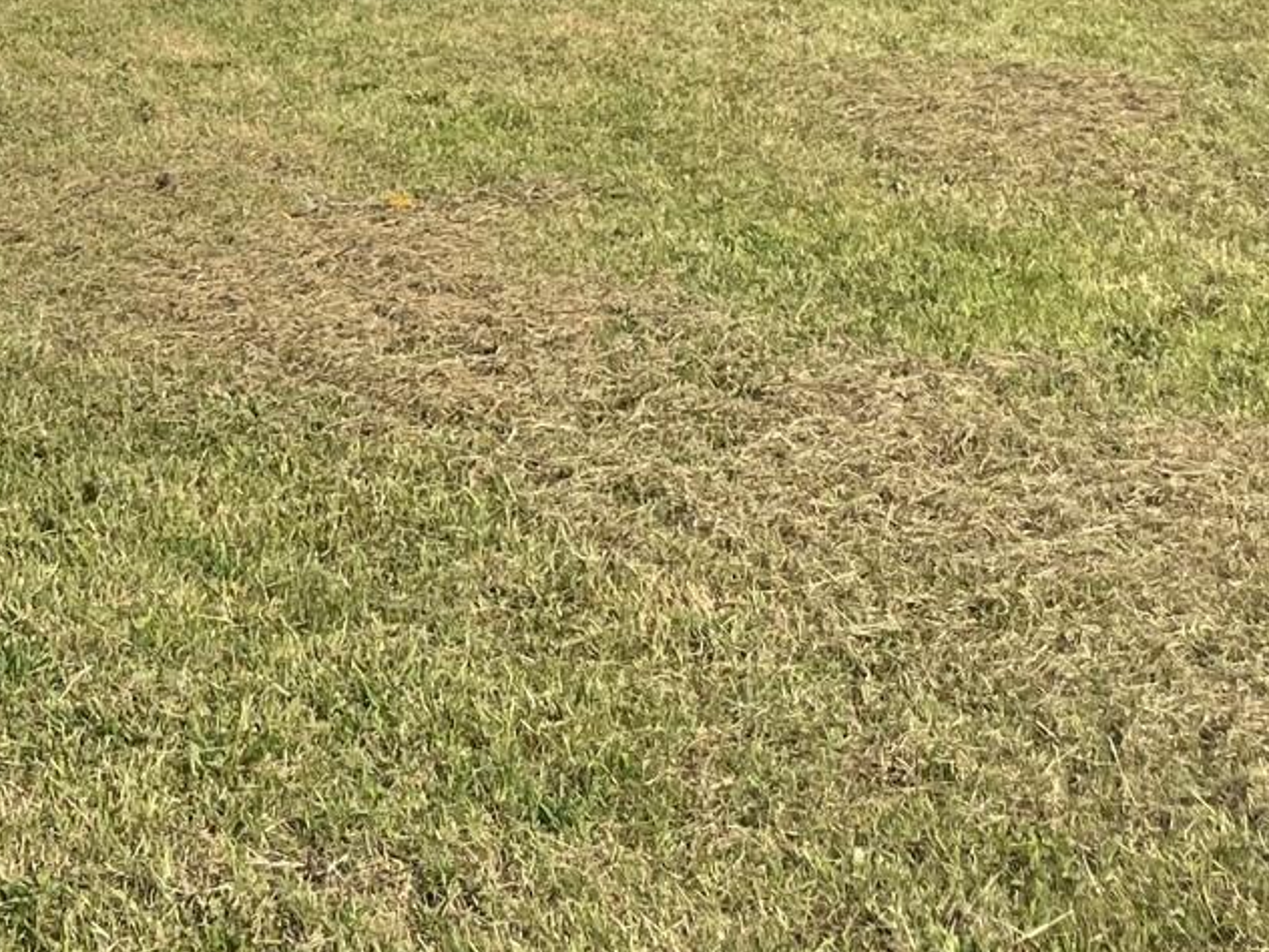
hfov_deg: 23.2
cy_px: -512
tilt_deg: +3.9
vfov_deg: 16.1
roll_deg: -0.4
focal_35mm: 83
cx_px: 247
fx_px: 3043
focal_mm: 4.2
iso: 32
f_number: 1.6
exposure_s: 1/5291
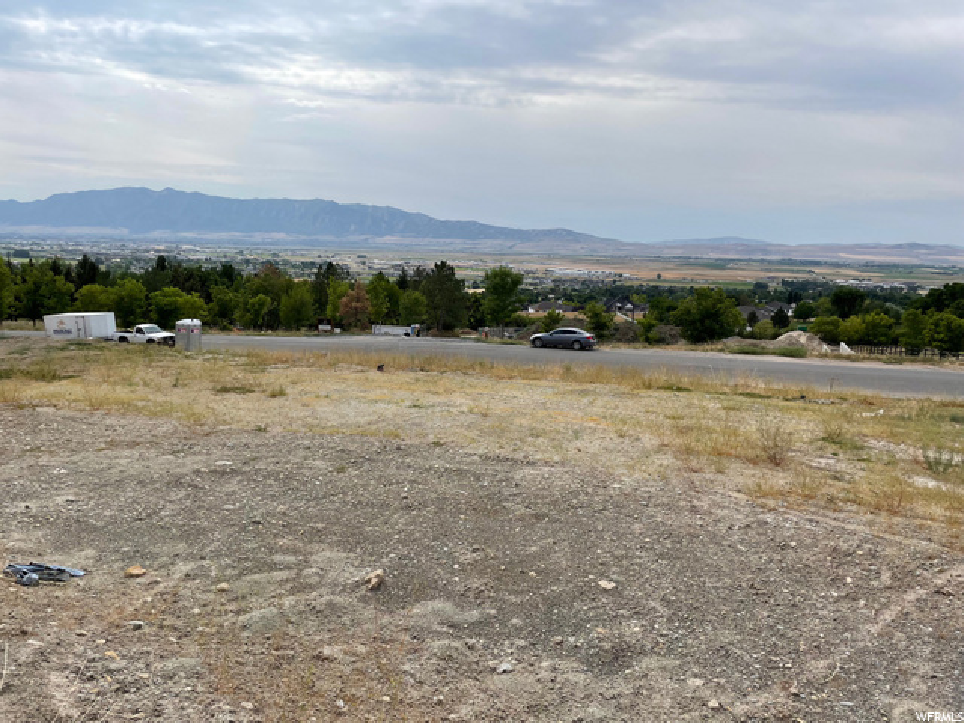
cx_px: 482
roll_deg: -0.7
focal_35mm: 26
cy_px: 362
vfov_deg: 53.1
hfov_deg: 67.3
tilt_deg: -9.1
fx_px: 724
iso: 32
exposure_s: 1/5051
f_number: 1.6
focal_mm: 4.2
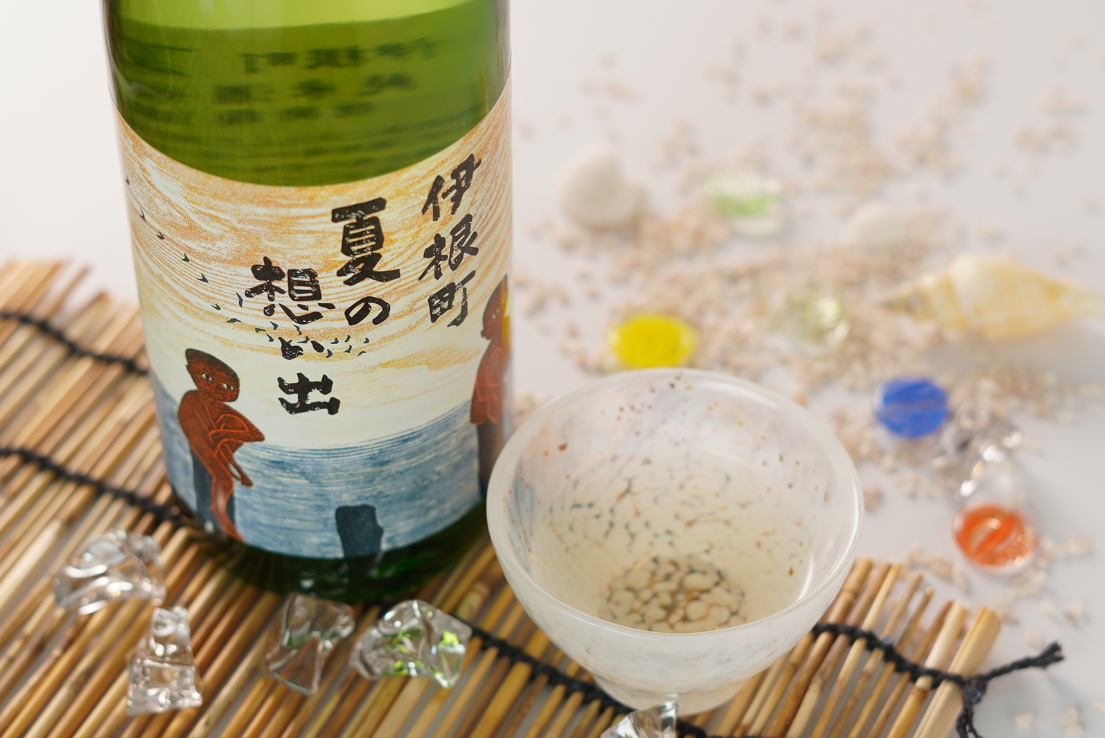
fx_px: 2334
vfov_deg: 18.0
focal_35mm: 76
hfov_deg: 26.6
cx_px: 556
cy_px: 372
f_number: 3.5
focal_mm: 50
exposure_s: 1/5
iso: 125
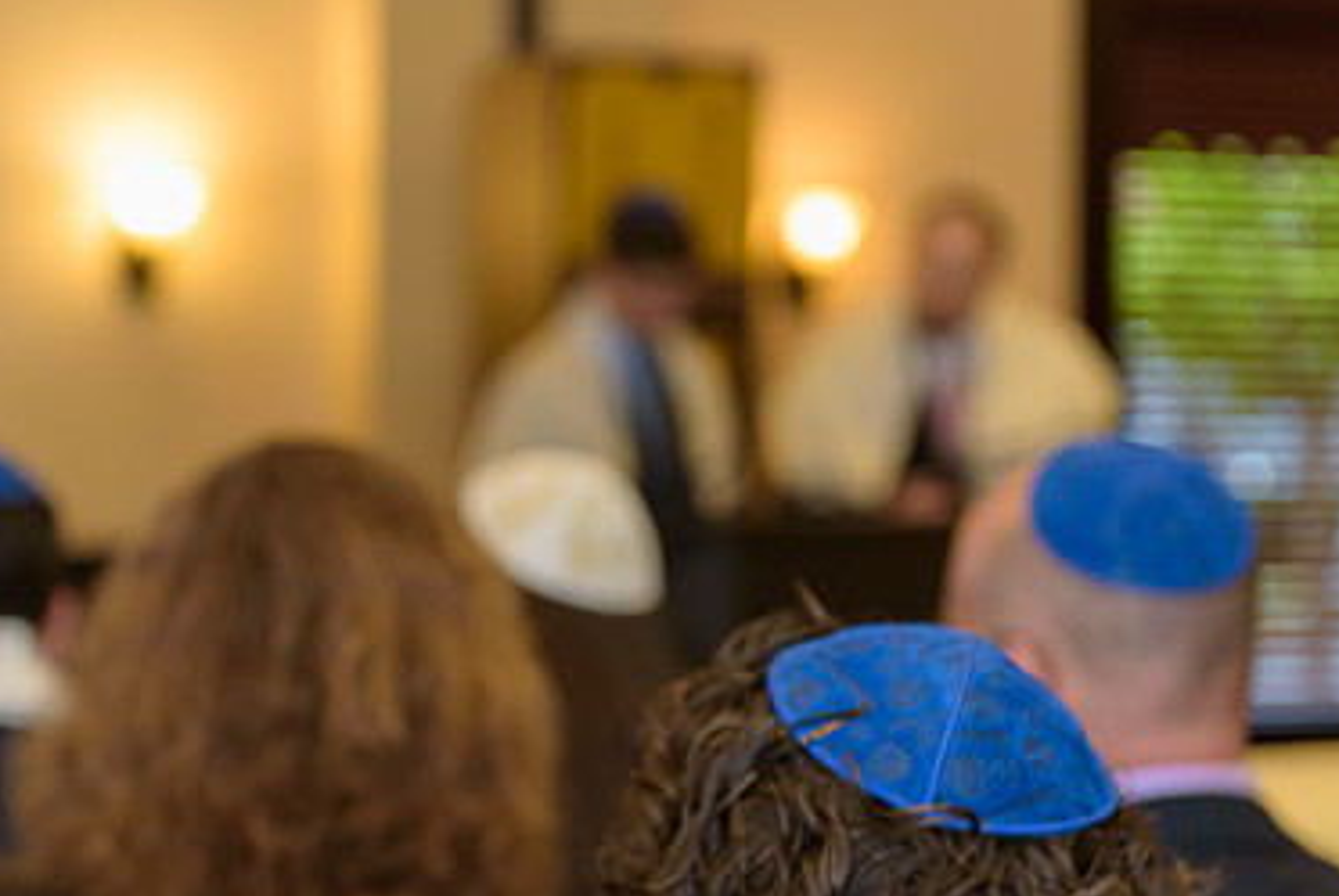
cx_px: 407
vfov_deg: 12.6
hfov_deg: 18.7
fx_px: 4059
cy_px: 563
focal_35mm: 109
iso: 1250
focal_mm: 70
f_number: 3.2
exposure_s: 1/125
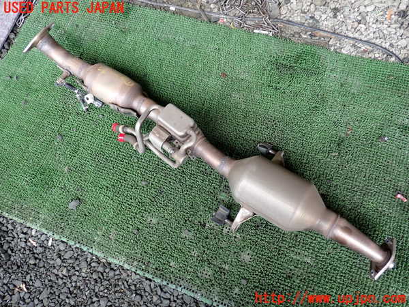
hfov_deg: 60.0
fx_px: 354
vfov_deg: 46.8
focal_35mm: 30
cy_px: 154
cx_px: 204
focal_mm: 5.4
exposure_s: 1/125
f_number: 2.3
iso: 160
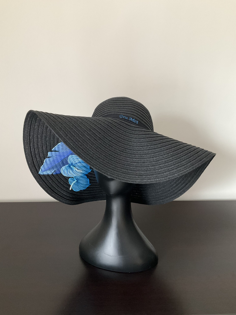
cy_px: 158
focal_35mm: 29
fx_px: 264
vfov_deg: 61.7
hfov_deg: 48.2
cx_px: 118
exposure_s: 1/60
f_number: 1.8
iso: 250
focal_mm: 3
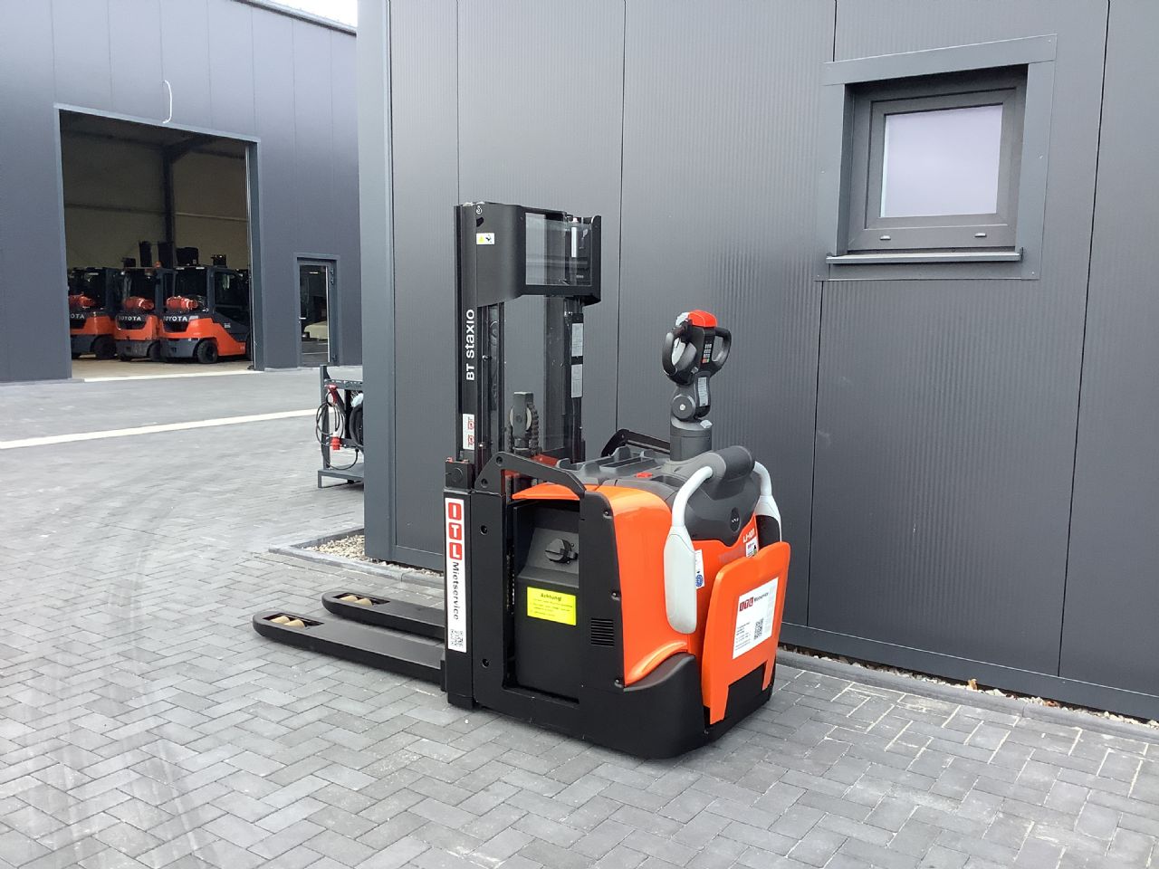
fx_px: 1038
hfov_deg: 58.4
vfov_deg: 45.4
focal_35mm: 31
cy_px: 434
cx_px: 580
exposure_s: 1/60
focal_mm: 3.3
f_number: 2.4
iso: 100
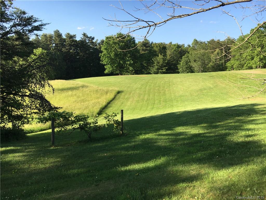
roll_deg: -0.7
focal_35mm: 29
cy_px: 100
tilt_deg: -2.9
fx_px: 223
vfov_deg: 48.2
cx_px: 133
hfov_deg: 61.7
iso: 25
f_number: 2.2
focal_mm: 4.15
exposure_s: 1/754
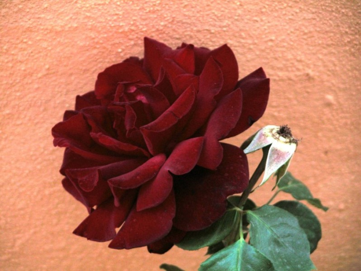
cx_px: 180
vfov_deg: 5.7
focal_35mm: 263
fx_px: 2744
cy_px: 136
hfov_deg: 7.5
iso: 100
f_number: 4.2
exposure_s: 1/125
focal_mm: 67.7
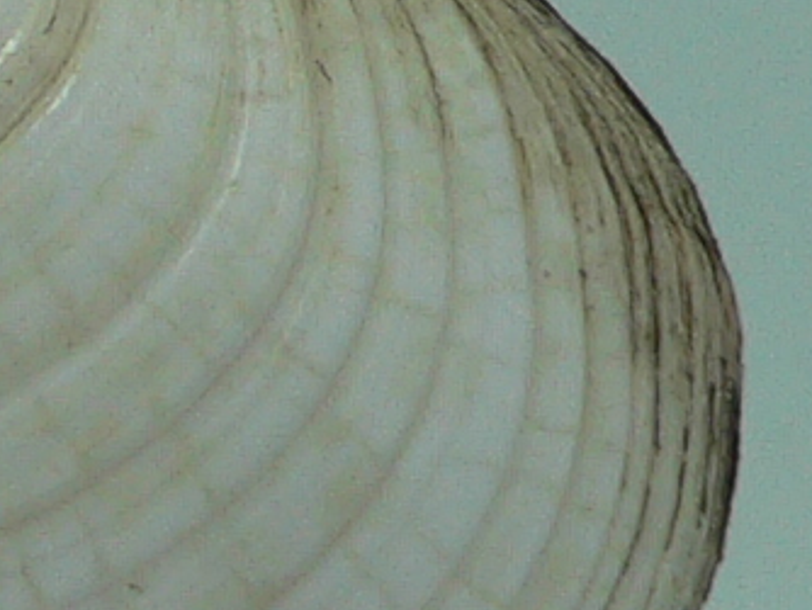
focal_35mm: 211
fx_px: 4953
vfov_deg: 7.0
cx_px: -664
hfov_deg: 9.0
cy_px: 571
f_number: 2.8
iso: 80
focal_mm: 4.6
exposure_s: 1/60
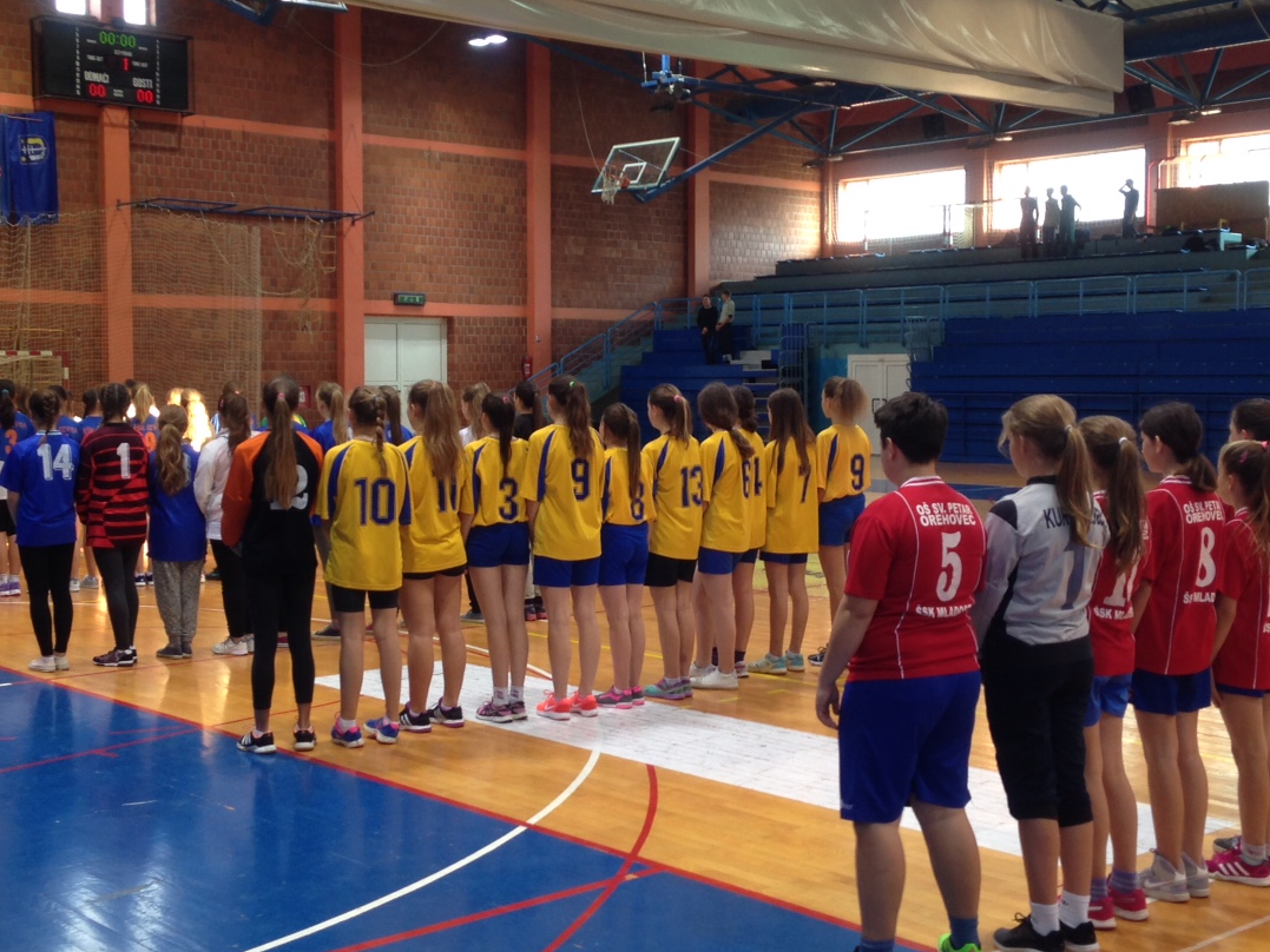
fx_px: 1835
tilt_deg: -2.1
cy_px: 454
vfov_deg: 29.1
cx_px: 637
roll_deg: -0.5
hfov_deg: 38.2
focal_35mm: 50
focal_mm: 4.12
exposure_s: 1/20
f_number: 2.4
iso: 50
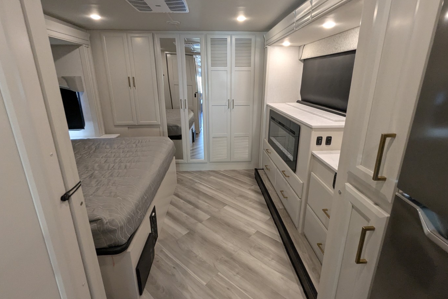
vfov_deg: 70.4
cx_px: 226
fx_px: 212
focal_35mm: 17
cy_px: 142
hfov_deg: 93.3
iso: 293
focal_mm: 2.35
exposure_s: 1/83.7
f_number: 2.2
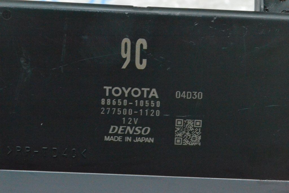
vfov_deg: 16.6
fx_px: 662
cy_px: 96
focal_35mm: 82
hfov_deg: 24.6
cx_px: 144
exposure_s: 1/100
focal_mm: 55
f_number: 13
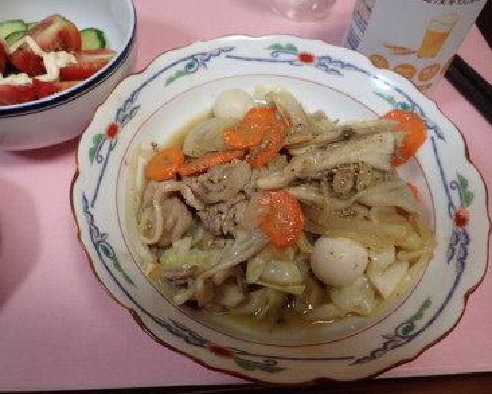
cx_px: 229
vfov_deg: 48.5
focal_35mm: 30
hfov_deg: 58.7
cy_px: 178
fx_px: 437
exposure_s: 1/50
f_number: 2
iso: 200
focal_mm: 4.5
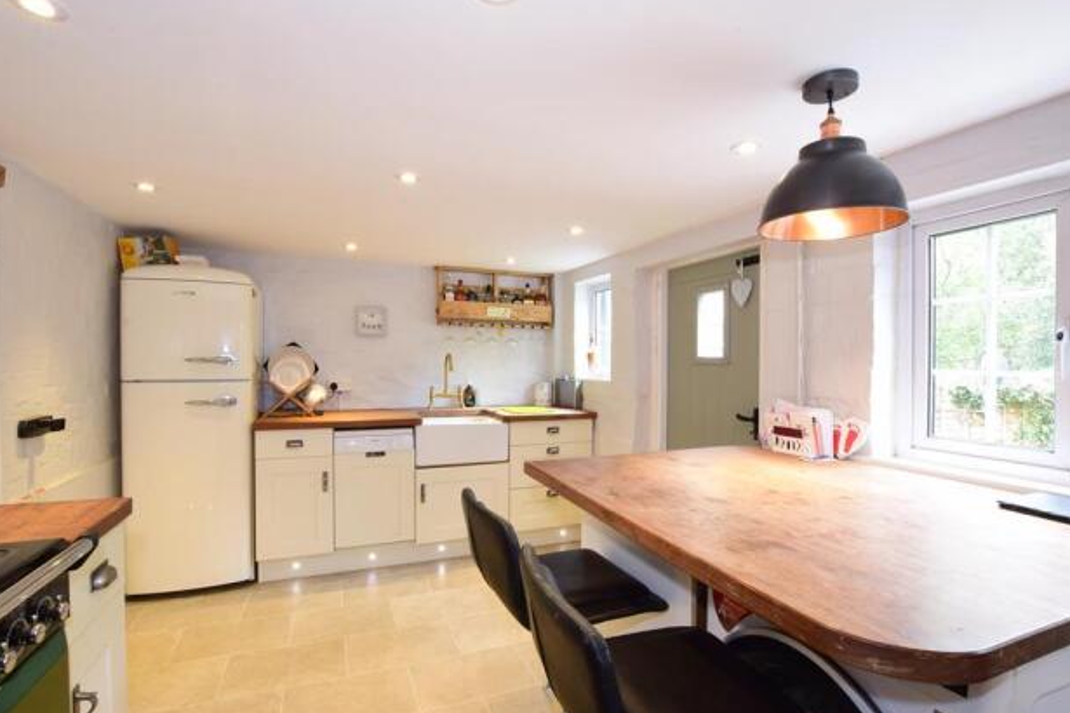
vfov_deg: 73.7
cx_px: 532
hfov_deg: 96.7
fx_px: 476
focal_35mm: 16
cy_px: 361
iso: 400
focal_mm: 10
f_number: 14
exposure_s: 1/2.5
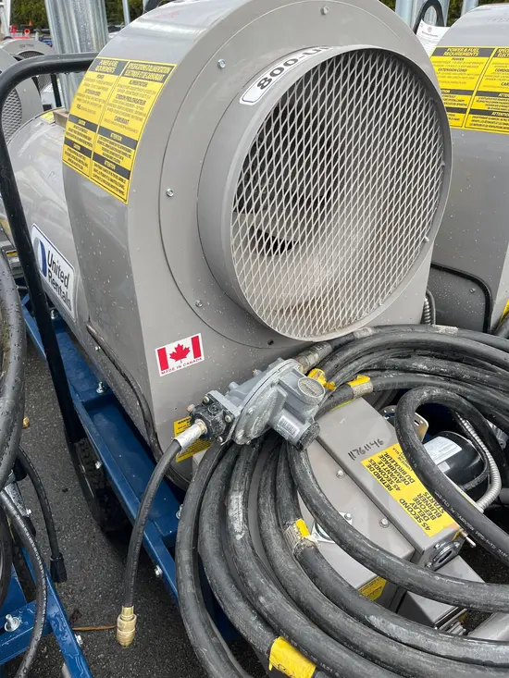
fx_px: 510
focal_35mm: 26
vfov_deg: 67.3
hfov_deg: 53.1
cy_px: 339
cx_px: 254
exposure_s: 1/761
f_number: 1.6
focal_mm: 5.1
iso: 50
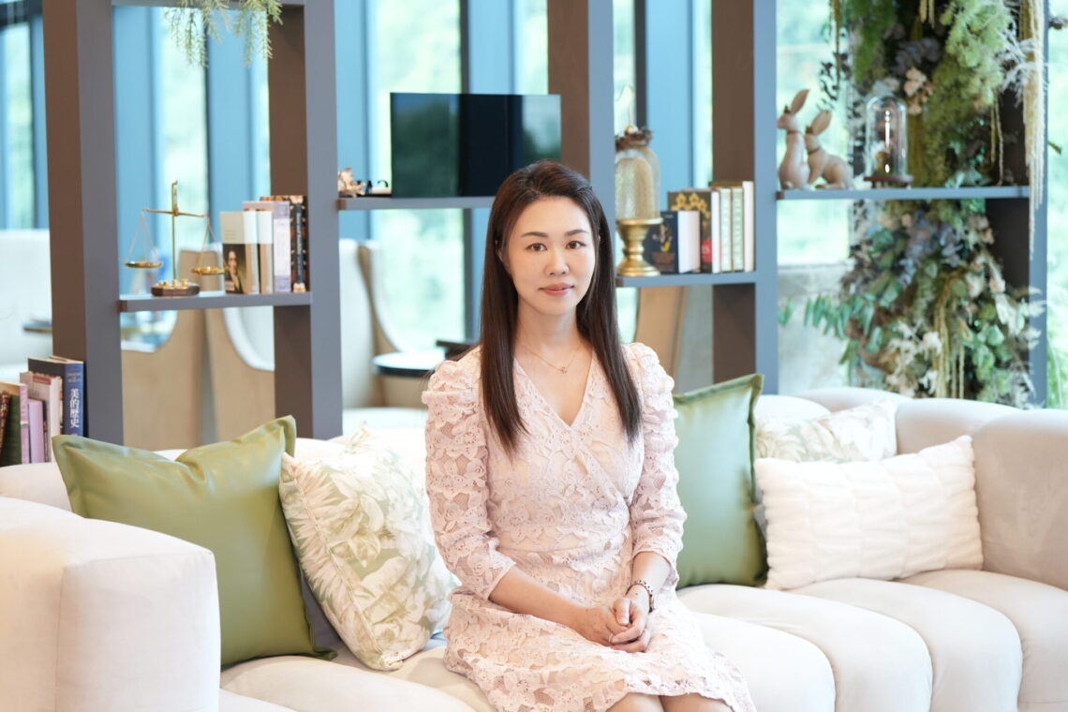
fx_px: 2077
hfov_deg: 28.8
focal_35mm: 70
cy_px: 356
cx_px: 534
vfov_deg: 19.5
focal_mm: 70
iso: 1000
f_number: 3.2
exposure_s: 1/125
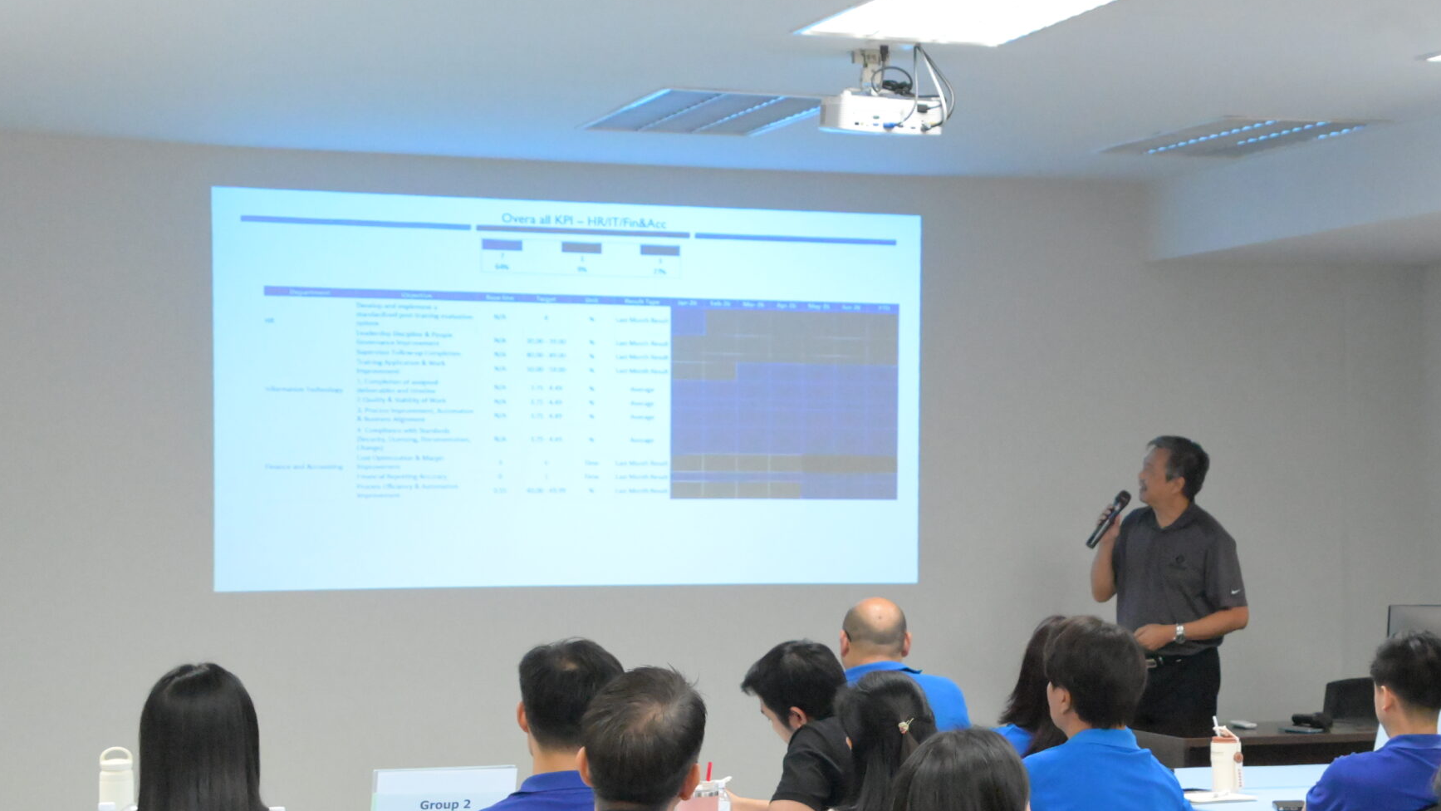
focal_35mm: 85
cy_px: 557
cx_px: 1046
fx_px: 3248
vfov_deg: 14.2
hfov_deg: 24.8
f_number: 6.3
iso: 12800
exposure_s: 1/400
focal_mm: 55
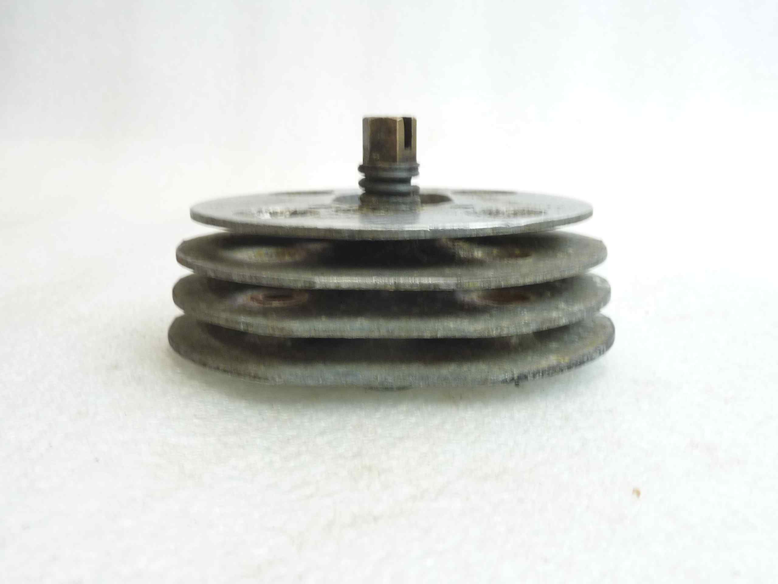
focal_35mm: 38
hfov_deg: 49.0
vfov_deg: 37.7
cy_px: 292
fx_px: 854
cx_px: 389
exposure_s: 1/15
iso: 125
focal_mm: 4.4
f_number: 3.3
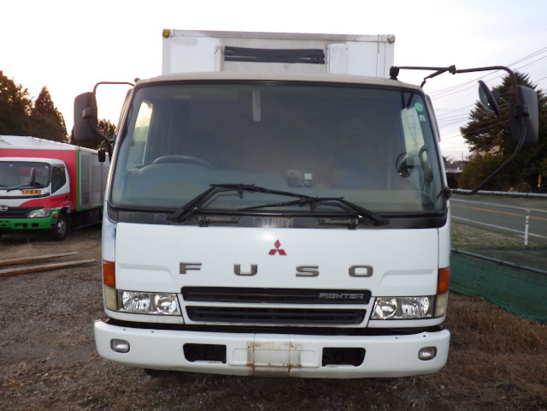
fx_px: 442
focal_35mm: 28
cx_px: 274
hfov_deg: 63.4
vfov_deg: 49.7
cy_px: 206
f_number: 3.5
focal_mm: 5
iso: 125
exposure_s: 1/45
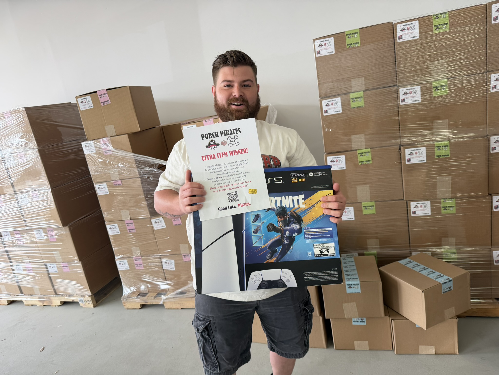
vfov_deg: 56.8
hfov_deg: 71.6
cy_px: 188
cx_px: 250
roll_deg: +10.9
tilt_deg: -12.0
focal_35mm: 24
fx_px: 346
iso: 64
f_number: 1.78
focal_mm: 6.76
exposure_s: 1/147
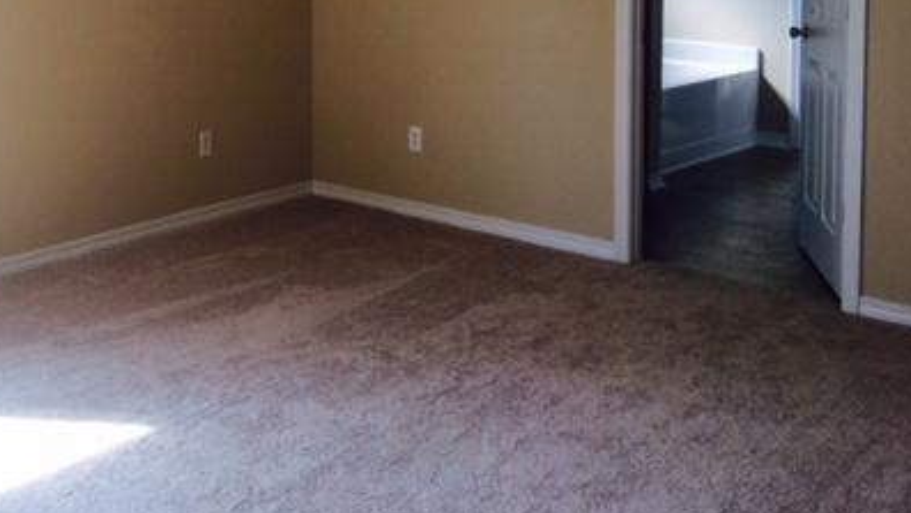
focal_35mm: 51
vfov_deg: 22.4
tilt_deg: -5.3
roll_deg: -0.1
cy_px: -25
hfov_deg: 39.4
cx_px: 223
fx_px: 1232
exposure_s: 1/120
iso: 40
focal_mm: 4.15
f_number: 2.2
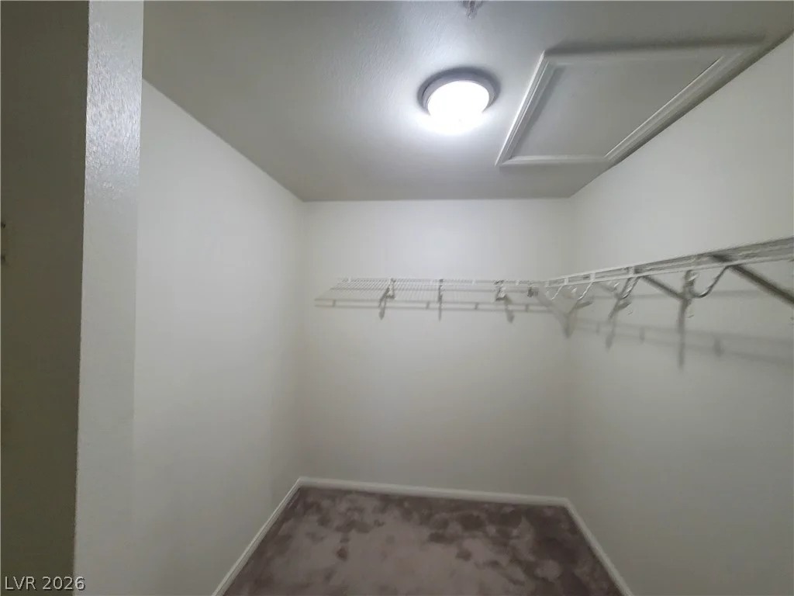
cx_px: 397
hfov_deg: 106.2
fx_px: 298
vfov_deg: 89.9
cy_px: 298
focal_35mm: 13
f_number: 2.2
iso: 320
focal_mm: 2.2
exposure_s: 1/30
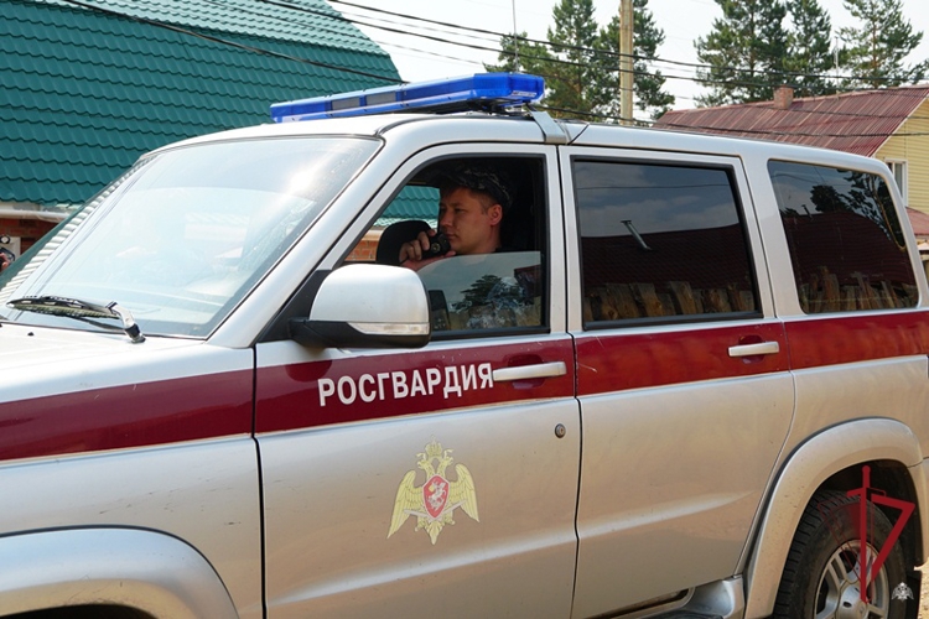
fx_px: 1084
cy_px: 310
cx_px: 464
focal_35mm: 42
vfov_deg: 31.9
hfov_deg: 46.4
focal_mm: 28
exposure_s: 1/500
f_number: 5
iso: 100
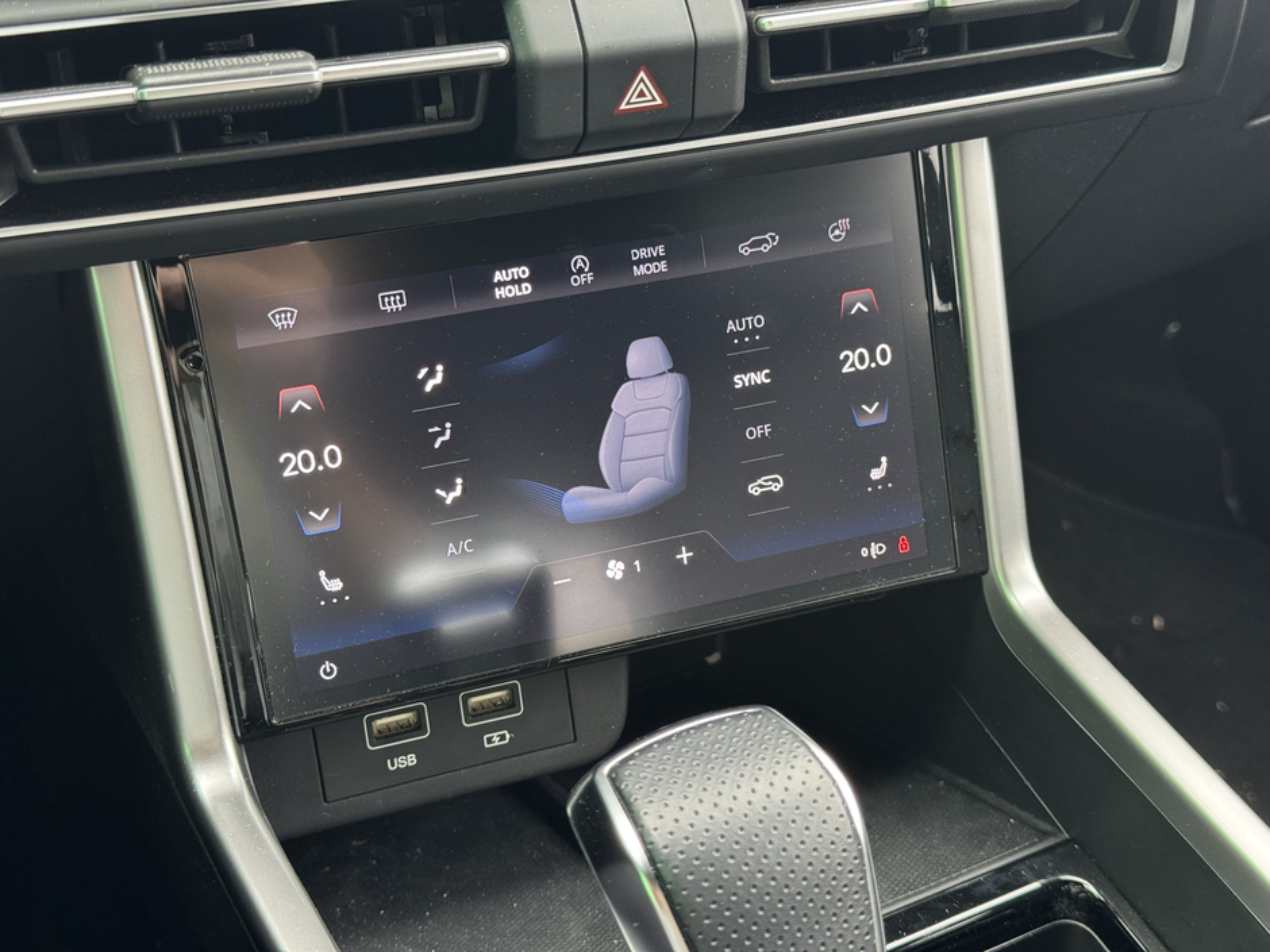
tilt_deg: -38.0
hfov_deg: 39.7
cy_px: 476
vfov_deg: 30.3
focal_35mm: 48
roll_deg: -2.7
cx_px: 635
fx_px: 1761
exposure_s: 1/60
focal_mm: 6.76
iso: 200
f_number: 1.78
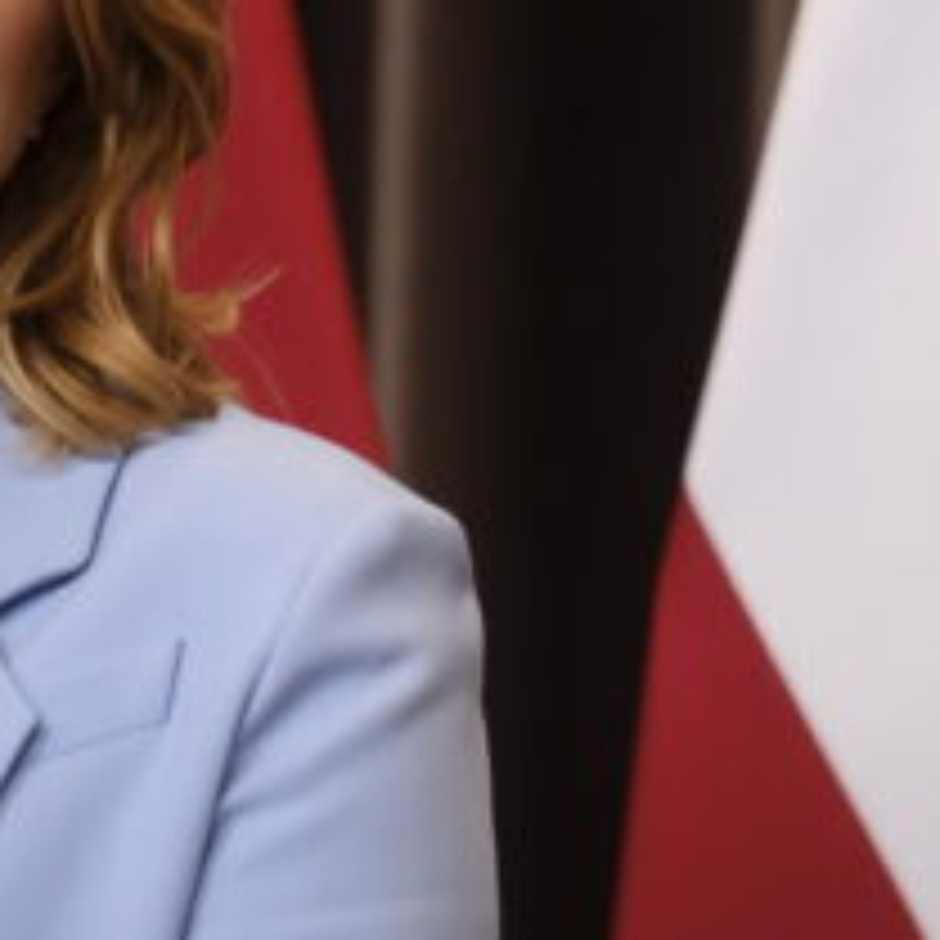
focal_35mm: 830
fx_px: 25500
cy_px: 155
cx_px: 315
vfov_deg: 2.1
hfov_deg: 2.1
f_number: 5
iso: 3200
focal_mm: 243.3
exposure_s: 1/250
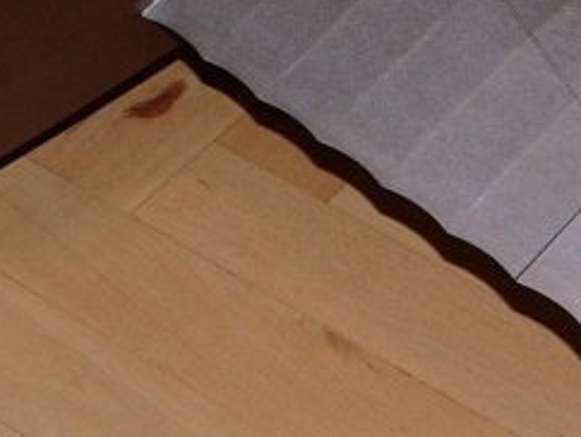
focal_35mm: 119
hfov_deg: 16.4
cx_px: 82
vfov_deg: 12.4
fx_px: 1999
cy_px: 130
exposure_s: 1/60
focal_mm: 6
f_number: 4
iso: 100
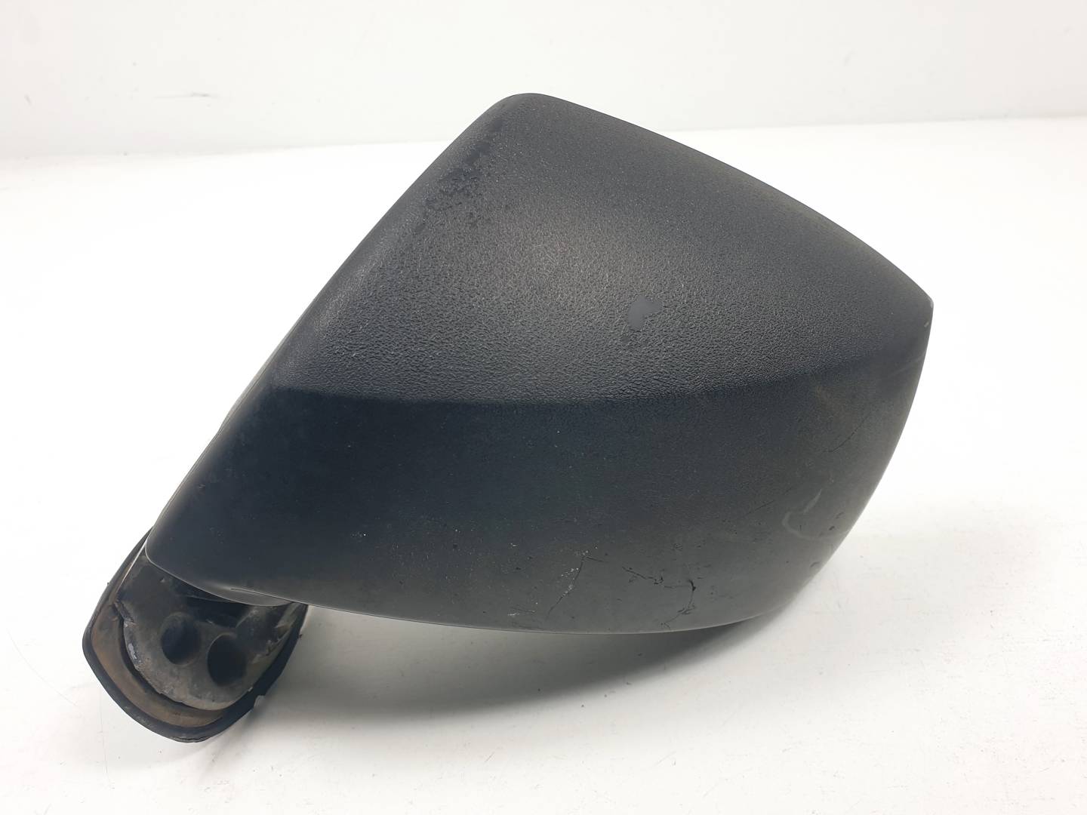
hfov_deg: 67.3
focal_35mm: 26
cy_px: 408
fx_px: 816
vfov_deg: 53.1
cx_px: 544
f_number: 2.4
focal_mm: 4.3
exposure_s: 1/189
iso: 50
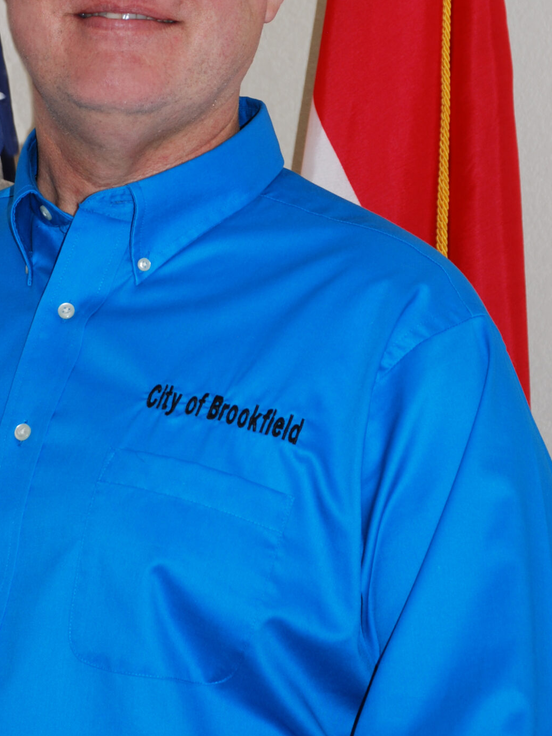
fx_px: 4571
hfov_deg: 6.9
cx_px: 183
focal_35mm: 215
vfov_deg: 9.2
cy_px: 169
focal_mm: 80
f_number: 5.6
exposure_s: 1/60
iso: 220
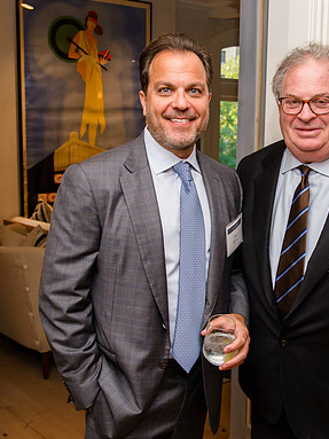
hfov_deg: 28.2
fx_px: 647
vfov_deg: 37.5
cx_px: 236
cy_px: 220
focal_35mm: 51
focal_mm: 35
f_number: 5.6
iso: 800
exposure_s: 1/50
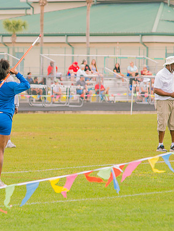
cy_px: 122
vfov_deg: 5.4
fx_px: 2480
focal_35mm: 370
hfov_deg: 4.0
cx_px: 26
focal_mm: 120
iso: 200
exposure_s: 1/200
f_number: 4
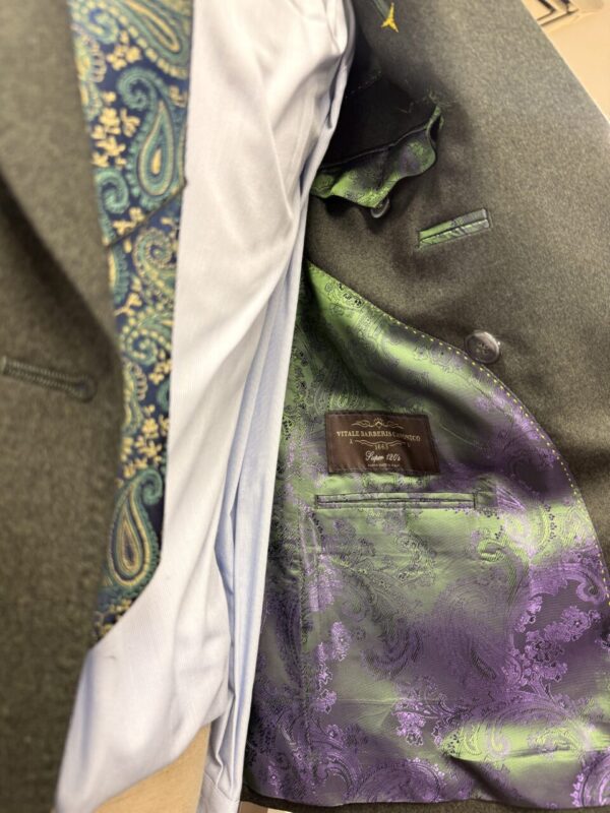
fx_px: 564
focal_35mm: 24
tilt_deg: -3.2
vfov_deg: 71.6
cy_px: 406
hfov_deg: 56.8
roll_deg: -10.2
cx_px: 305
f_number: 1.78
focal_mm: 6.76
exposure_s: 1/60
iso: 160
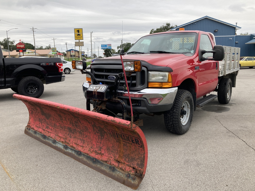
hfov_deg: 63.4
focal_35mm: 28
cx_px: 128
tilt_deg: -9.3
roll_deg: +1.8
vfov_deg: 49.7
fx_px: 206
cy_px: 96
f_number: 1.8
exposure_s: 1/307
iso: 20
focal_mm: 3.99
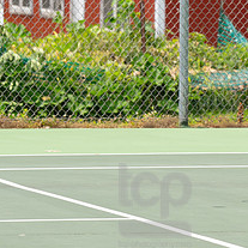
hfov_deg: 3.6
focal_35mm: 480
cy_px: 38
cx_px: 325
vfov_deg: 3.6
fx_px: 3891
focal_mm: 135
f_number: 5.6
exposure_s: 1/1250
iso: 400
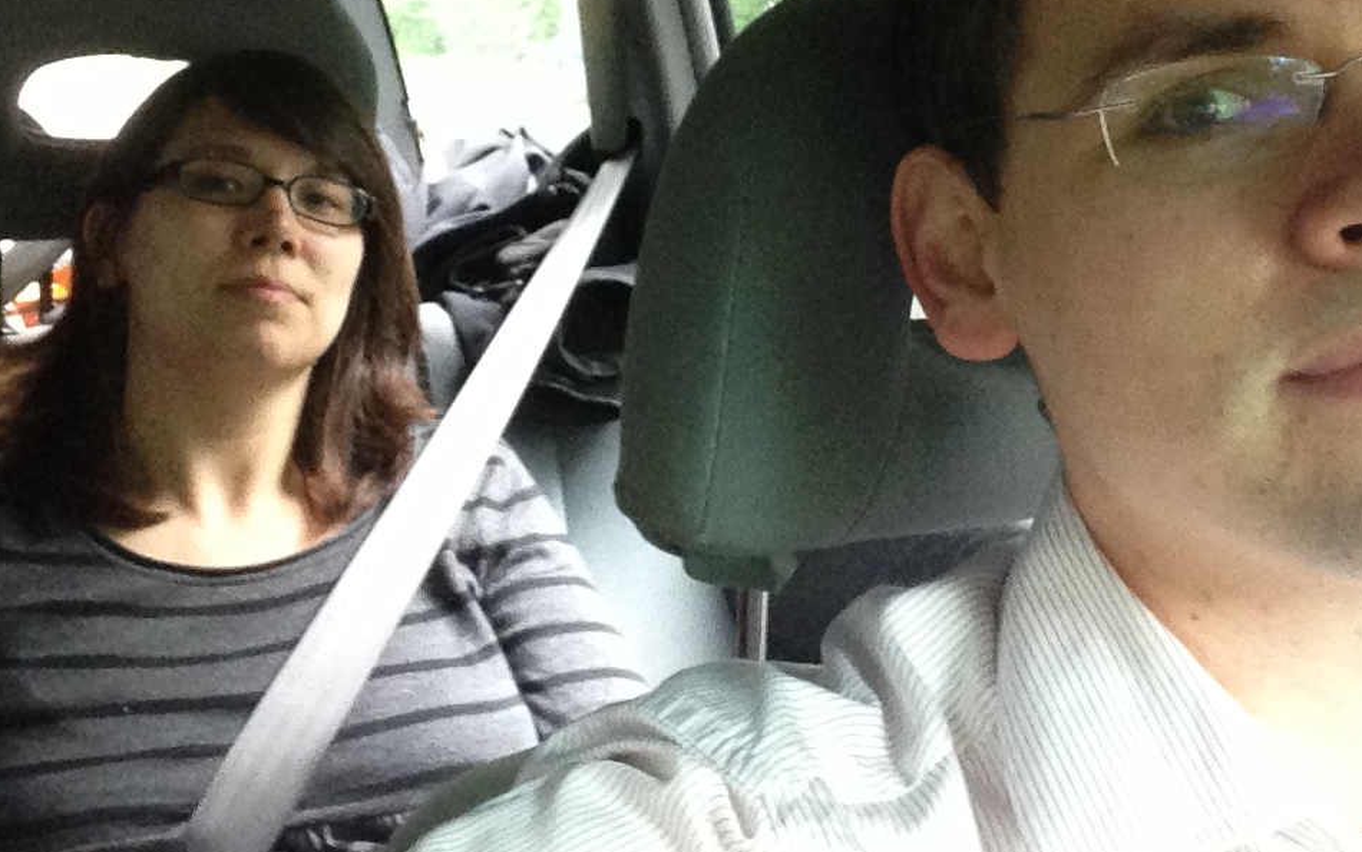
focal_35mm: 50
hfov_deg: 40.1
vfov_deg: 25.5
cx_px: 820
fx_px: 1856
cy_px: 219
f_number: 2.4
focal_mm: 2.18
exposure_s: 1/24
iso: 250
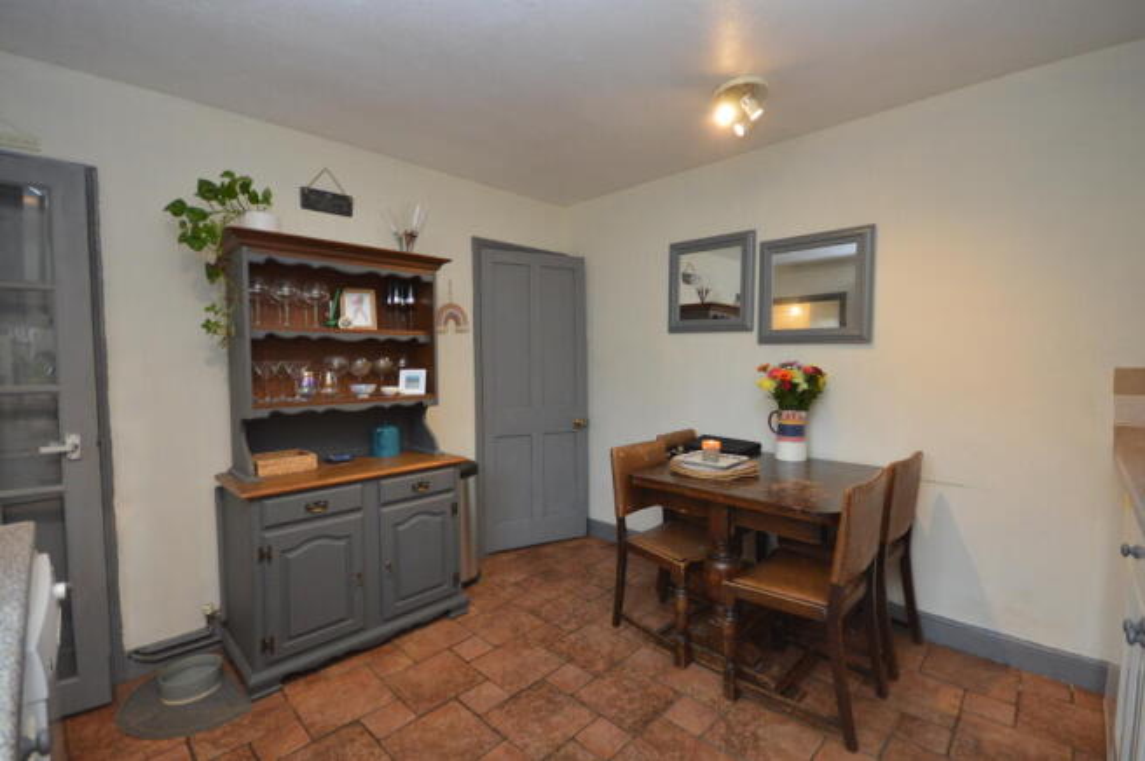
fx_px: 477
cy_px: 380
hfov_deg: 100.4
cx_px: 572
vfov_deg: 77.2
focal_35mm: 15
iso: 1000
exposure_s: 1/60
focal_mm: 10
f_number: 4
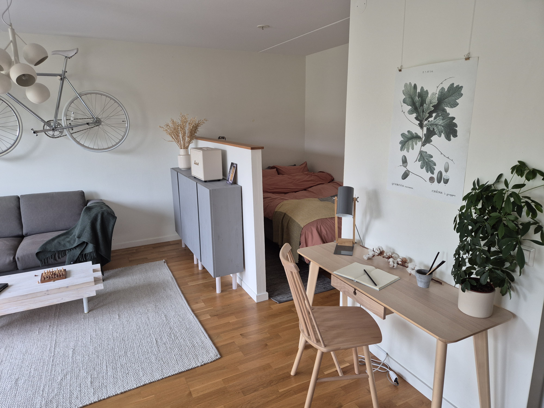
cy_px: 204
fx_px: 361
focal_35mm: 23
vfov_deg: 58.9
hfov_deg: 73.9
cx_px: 272
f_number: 1.8
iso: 250
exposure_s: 1/100
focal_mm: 5.4
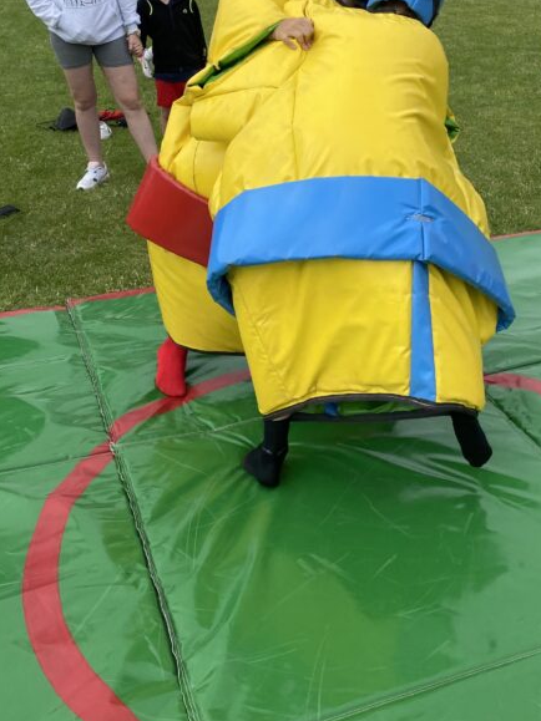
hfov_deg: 31.2
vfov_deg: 40.7
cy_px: 234
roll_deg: +0.2
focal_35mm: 46
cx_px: 374
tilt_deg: -17.7
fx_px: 959
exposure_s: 1/2105
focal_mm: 4.25
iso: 32
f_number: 1.8
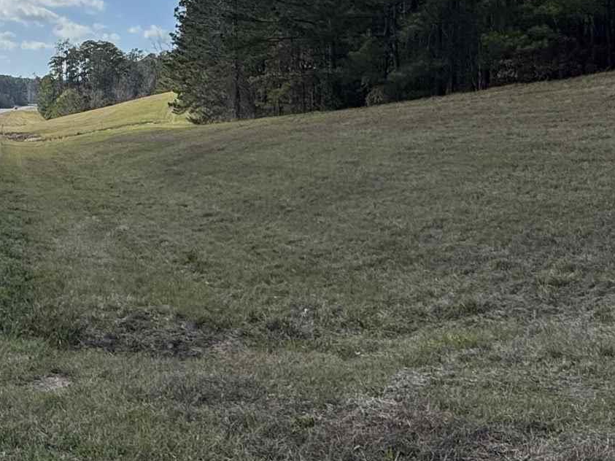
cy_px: 95
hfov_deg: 36.0
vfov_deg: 28.0
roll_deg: -1.6
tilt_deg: +0.0
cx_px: 104
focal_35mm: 51
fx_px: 906
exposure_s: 1/2874
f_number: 2.2
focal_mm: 2.22
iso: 50
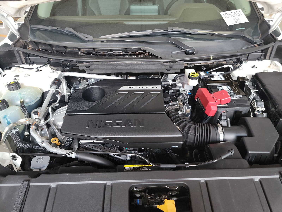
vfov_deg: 56.8
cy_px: 106
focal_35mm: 24
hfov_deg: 71.6
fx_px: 196
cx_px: 141
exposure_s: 1/59
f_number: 1.8
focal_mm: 6.7
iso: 221
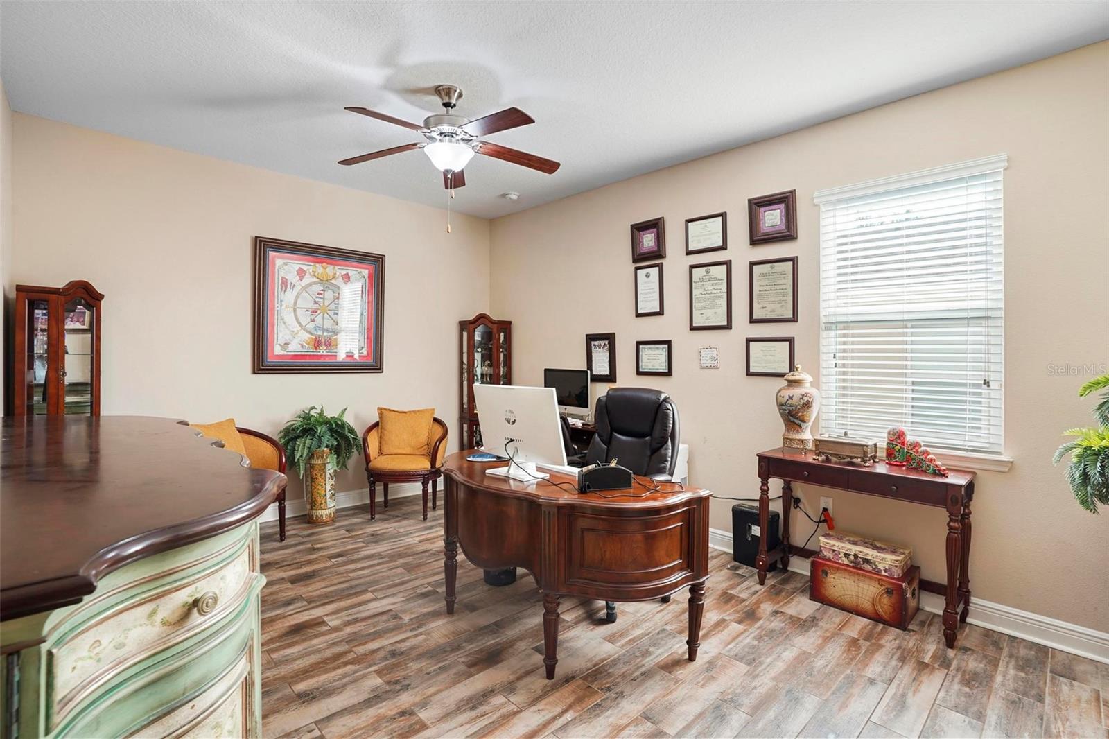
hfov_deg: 96.7
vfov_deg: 73.7
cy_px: 370
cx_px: 554
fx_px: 493
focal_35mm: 16
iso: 500
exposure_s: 1/3
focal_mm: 16
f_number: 8
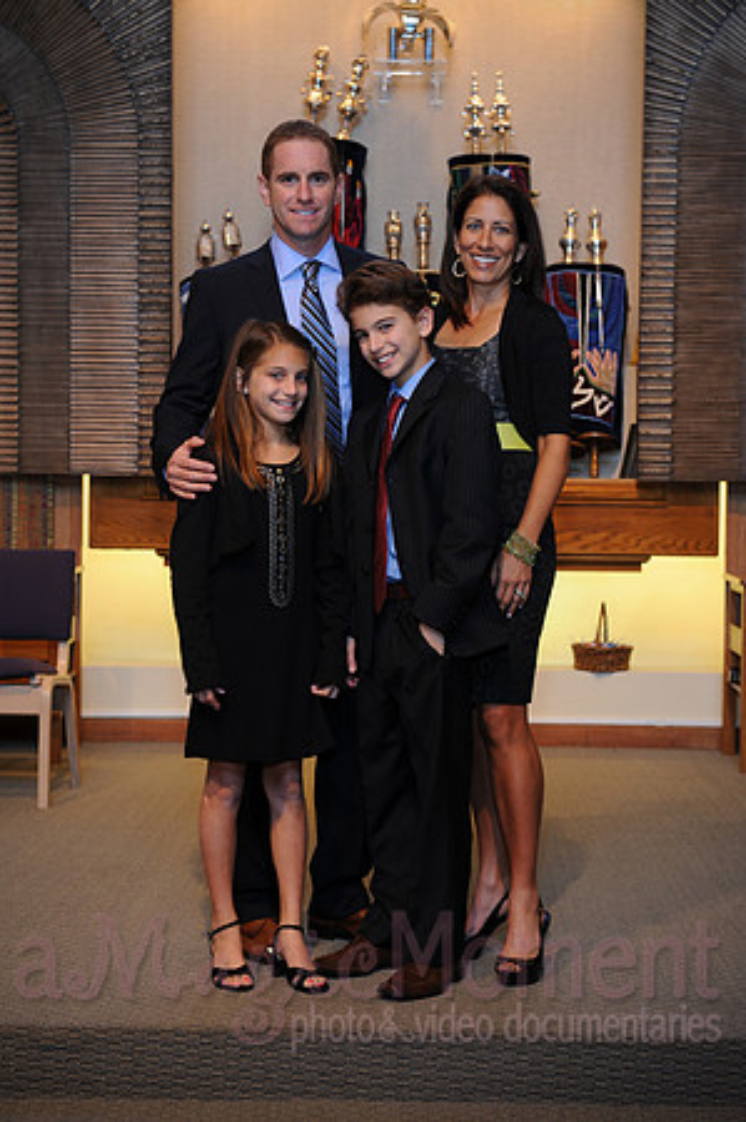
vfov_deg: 28.9
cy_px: 561
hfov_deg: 19.4
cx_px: 373
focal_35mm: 70
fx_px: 2181
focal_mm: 70
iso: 500
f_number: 5
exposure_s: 1/50
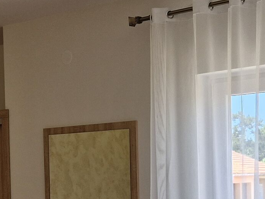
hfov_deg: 20.9
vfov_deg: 15.7
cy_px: 181
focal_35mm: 93
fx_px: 712
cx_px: 67
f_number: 1.8
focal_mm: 5.4
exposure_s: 1/180
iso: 50
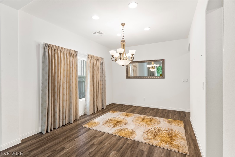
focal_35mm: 17
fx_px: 111
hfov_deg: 93.3
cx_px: 118
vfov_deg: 70.4
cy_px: 78
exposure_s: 1/1.25
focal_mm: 17
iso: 400
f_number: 8
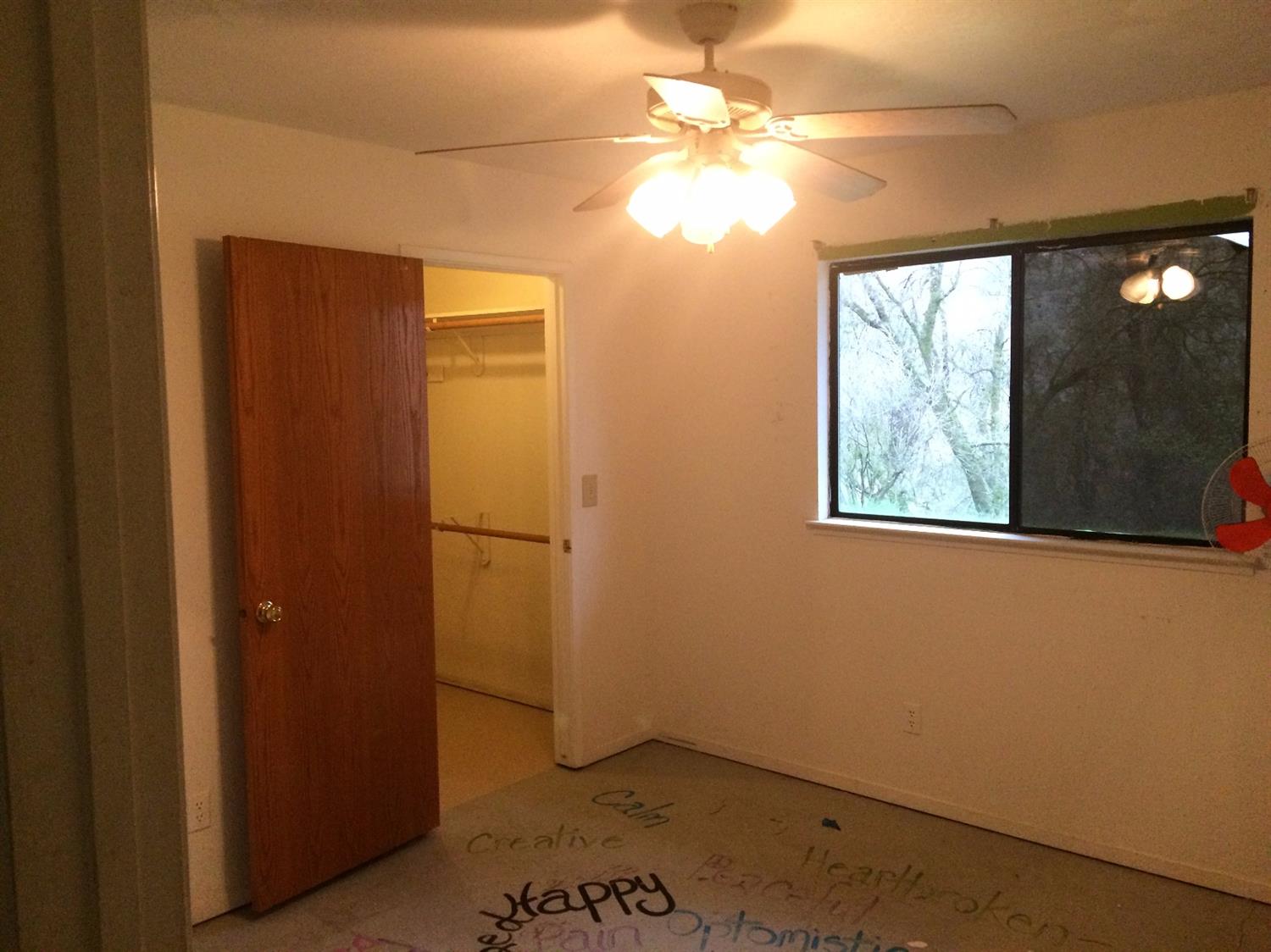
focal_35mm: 29
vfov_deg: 48.2
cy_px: 476
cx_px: 636
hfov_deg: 61.7
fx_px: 1064
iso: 250
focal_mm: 4.15
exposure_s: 1/30
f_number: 2.2
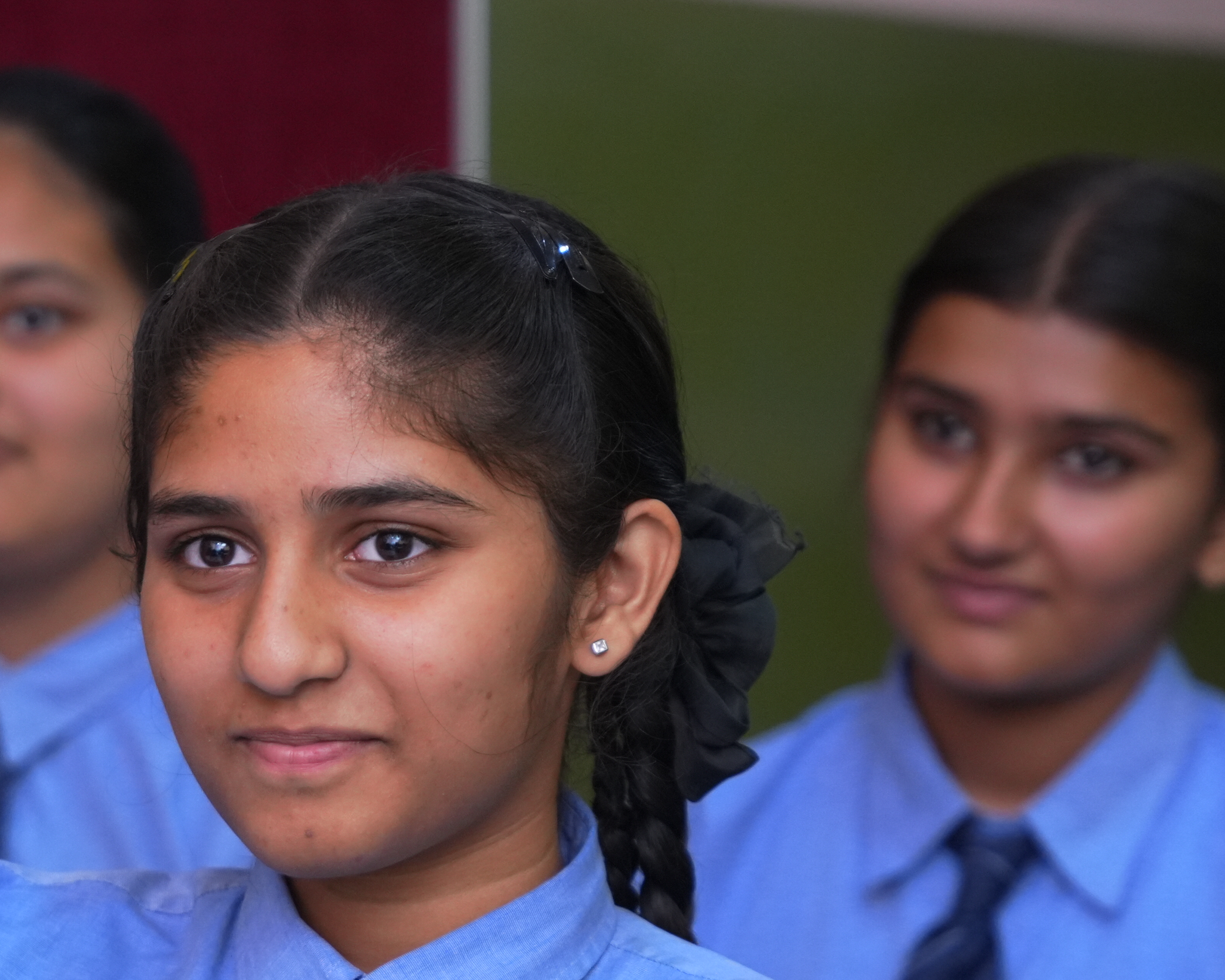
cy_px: 950
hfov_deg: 9.8
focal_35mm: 196
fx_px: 7106
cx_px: 60
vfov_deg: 7.9
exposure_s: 1/160
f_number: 2.8
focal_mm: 70
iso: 1000
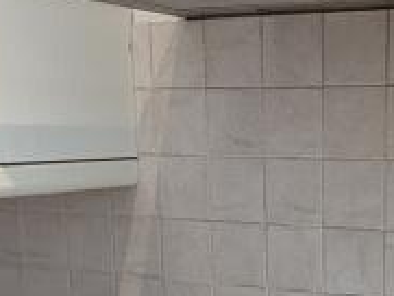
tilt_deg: -15.6
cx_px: 364
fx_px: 900
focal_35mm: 79
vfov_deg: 17.6
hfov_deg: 23.9
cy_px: 374
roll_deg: +0.2
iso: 250
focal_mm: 2.22
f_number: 2.2
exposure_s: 1/50
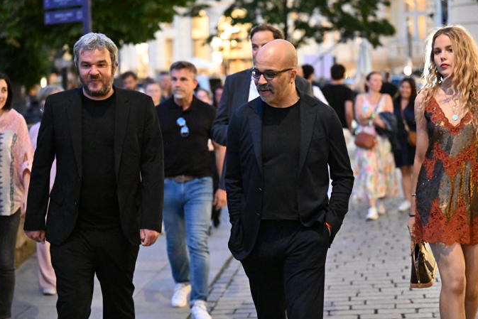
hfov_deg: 24.5
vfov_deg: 16.5
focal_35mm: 83
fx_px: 1102
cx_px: 239
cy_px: 157
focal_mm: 81
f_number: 2.8
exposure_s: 1/200
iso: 20000
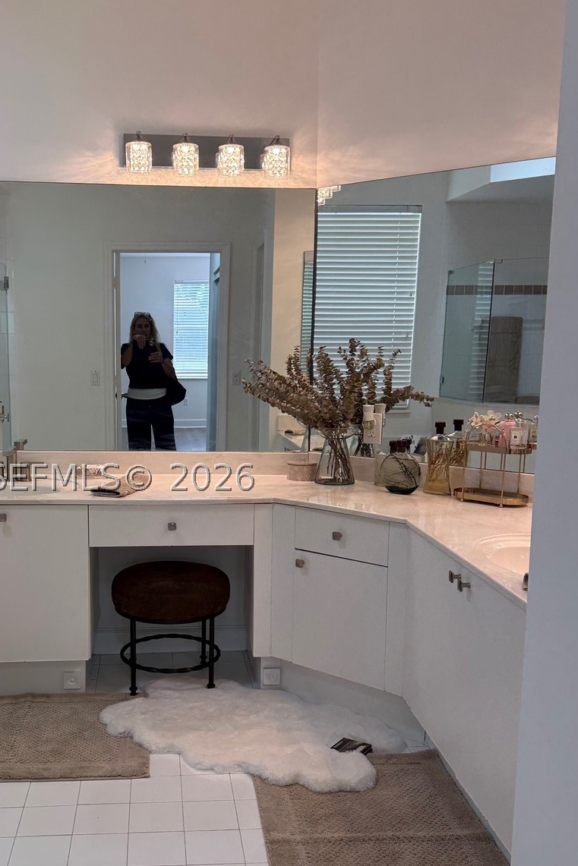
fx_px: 843
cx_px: 210
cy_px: 477
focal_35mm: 35
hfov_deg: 37.6
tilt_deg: -8.6
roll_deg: -1.2
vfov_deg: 54.3
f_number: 1.78
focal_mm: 6.76
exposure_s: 1/268
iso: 100
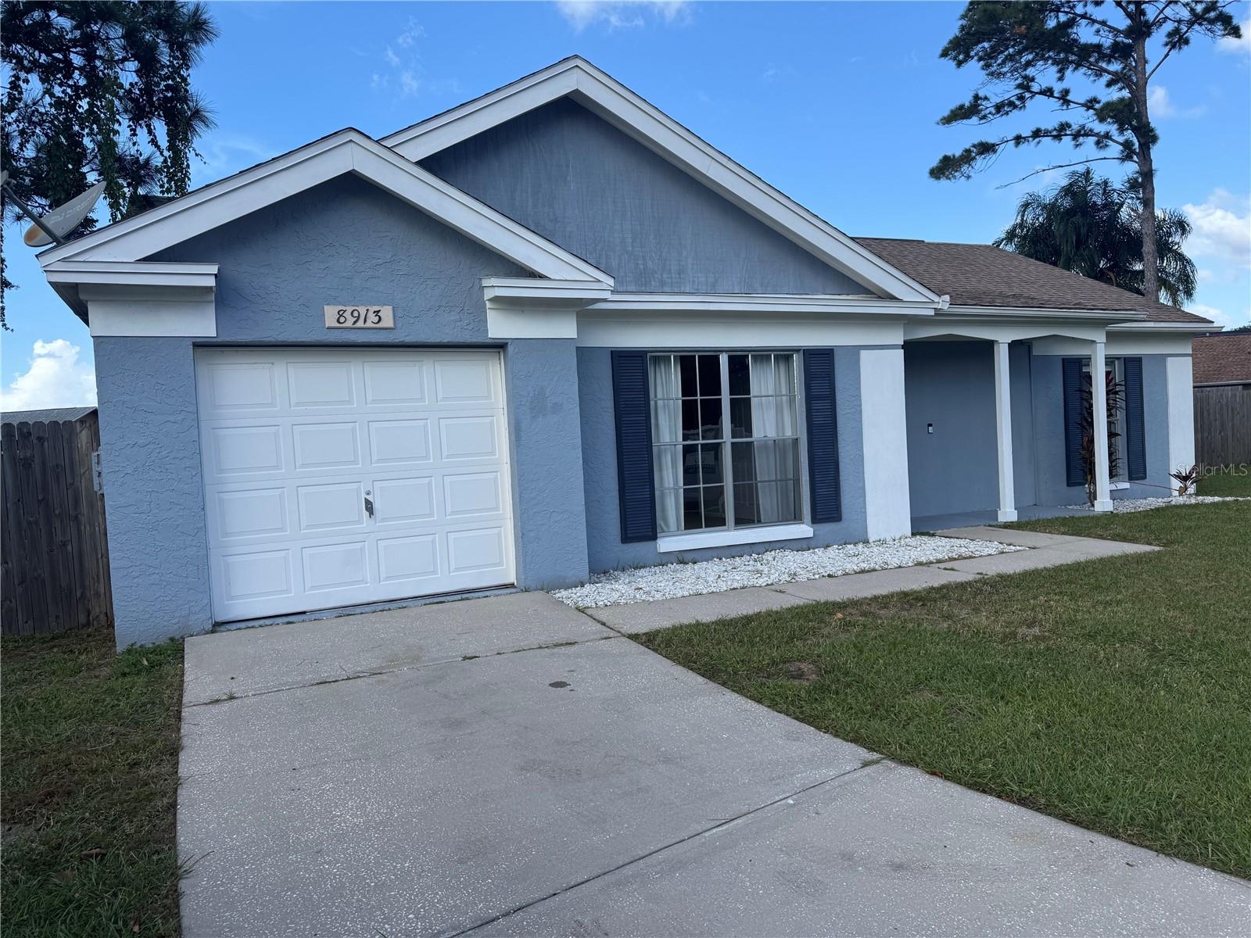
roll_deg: +2.9
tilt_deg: -2.1
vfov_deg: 56.8
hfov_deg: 71.6
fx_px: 867
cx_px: 626
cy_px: 469
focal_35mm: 24
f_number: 1.78
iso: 80
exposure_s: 1/2604
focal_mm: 6.76
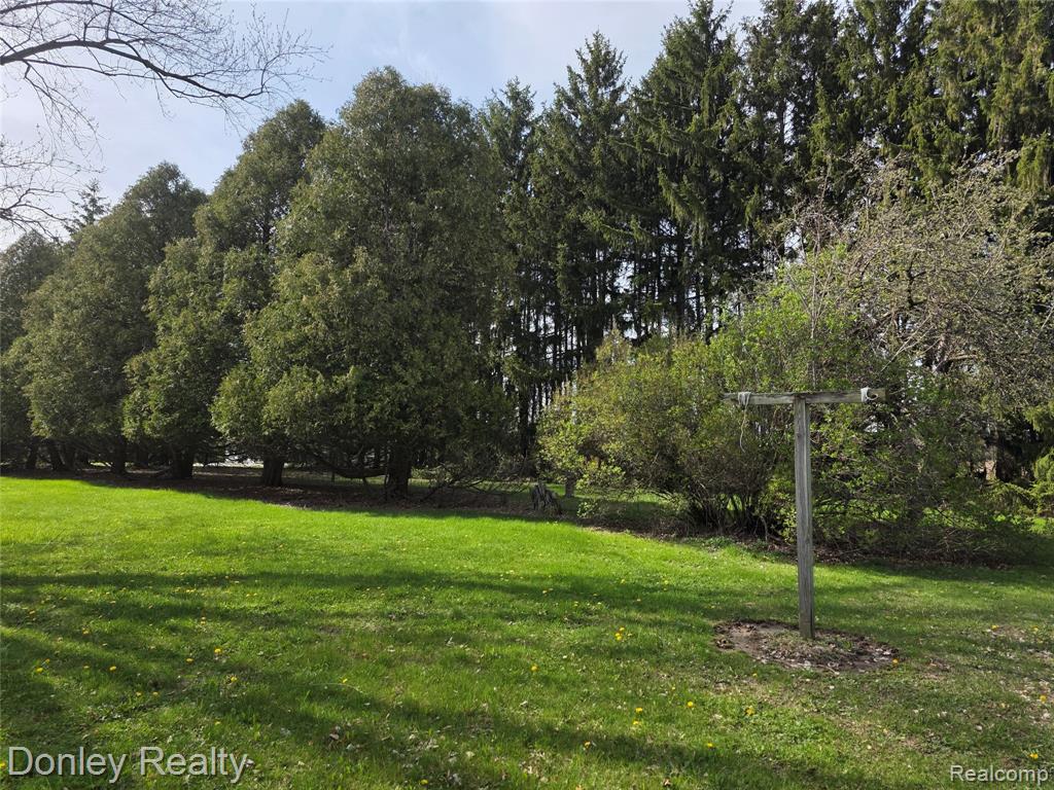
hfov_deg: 73.9
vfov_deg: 58.9
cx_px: 527
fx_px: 700
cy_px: 395
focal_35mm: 23
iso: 80
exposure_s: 1/3282
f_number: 1.7
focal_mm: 6.3
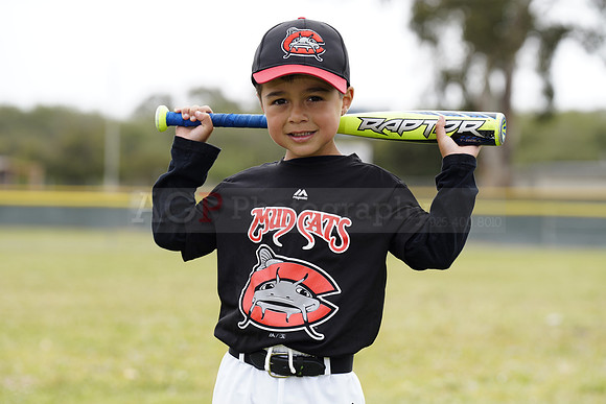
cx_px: 303
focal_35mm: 157
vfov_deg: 8.7
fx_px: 2643
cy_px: 202
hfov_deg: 13.1
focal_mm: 157
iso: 100
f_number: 5.6
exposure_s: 1/250
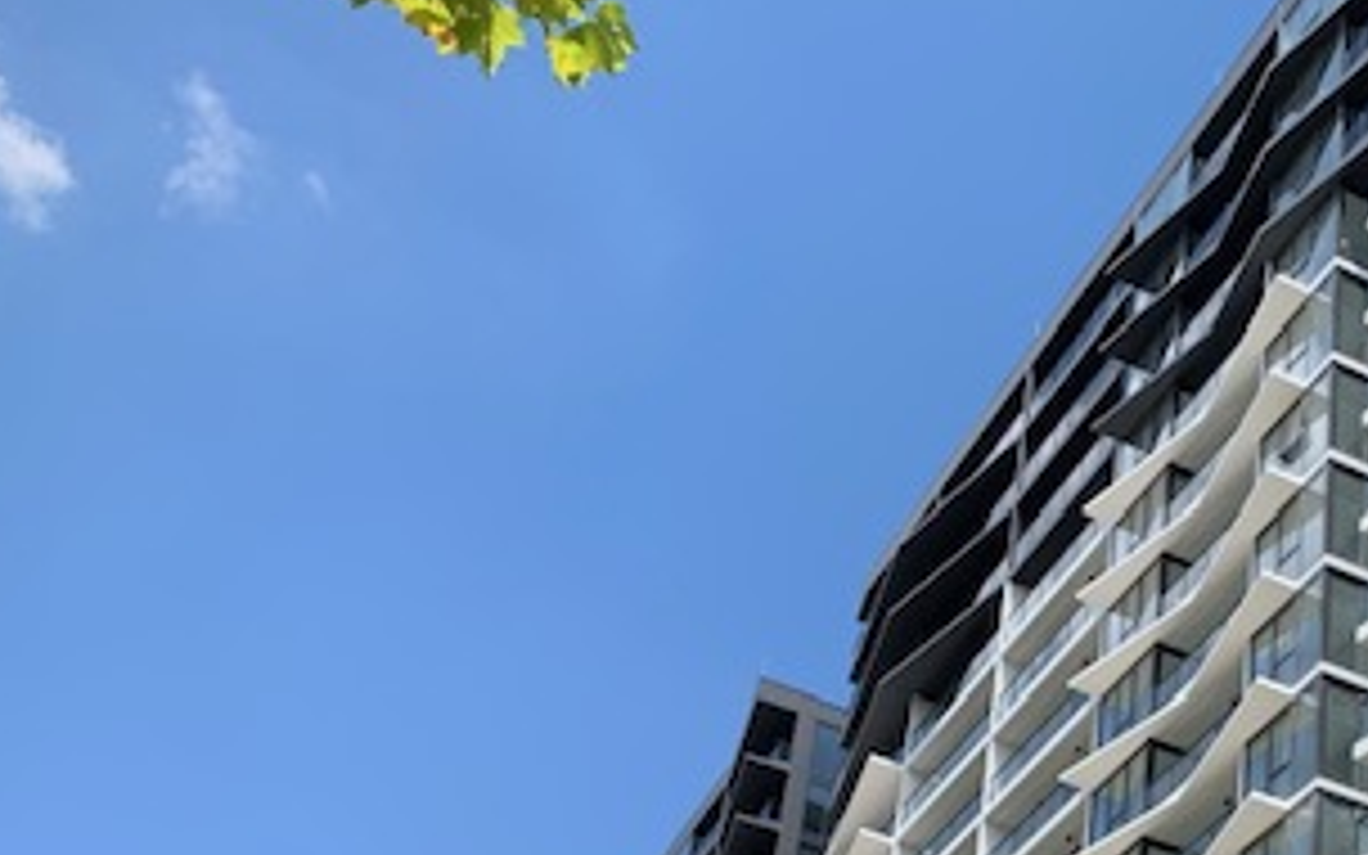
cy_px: 1053
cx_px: 1192
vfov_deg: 20.7
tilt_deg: +25.8
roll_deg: -4.6
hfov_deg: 33.5
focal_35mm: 58
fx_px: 2162
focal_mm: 4.25
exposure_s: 1/1689
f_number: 1.8
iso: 25
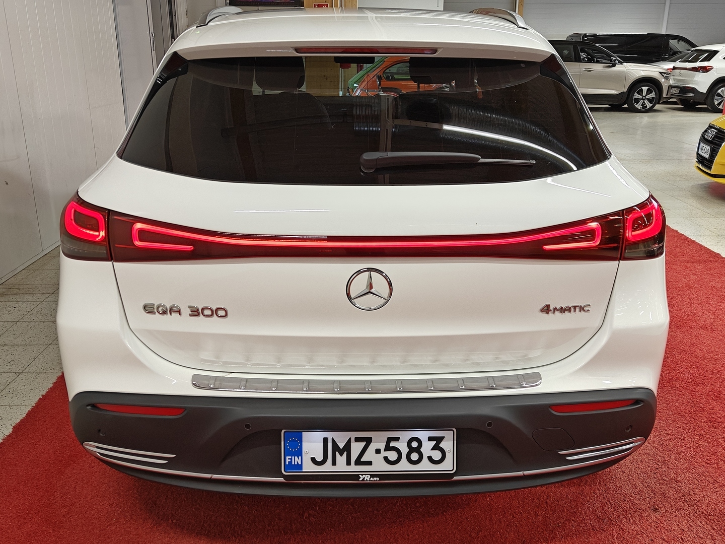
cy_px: 272
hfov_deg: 56.8
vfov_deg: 44.2
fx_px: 670
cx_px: 362
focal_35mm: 32
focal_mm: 5.59
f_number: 1.8
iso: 80
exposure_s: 1/120
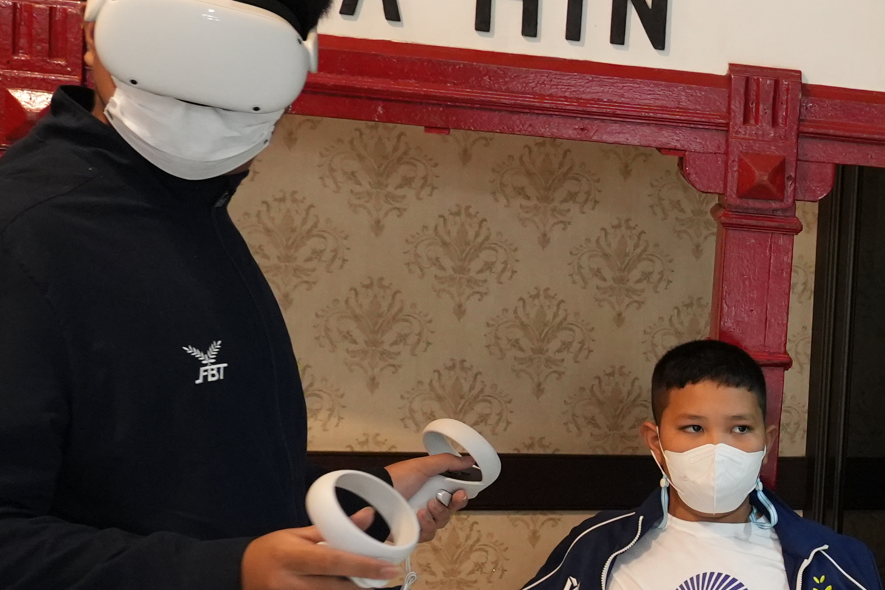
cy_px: 561
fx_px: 2384
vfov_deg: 13.9
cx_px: 1475
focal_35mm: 97
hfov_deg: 17.8
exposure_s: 1/40
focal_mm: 26
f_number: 5.6
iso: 3200
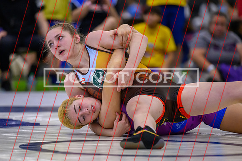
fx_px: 1735
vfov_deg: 5.3
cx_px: 96
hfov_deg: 8.0
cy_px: 99
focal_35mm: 258
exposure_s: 1/800
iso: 6400
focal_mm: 195
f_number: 2.8
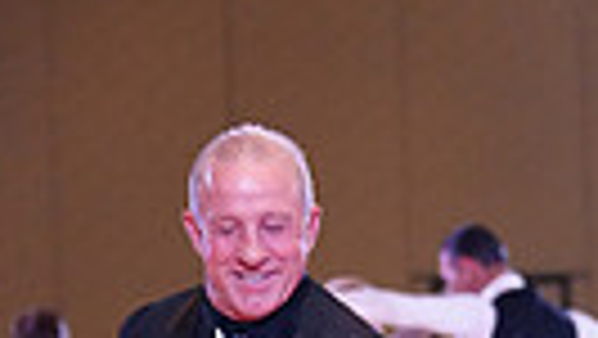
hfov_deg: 6.7
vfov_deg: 3.8
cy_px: 757
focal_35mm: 319
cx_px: 659
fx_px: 5061
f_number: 2.8
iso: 5000
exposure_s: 1/400
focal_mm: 70
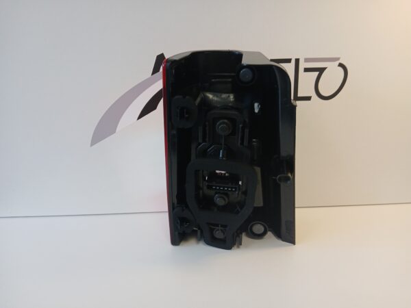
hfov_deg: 67.3
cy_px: 154
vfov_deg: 53.1
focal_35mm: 26
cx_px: 206
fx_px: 309
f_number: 1.8
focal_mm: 3.98
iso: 80
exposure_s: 1/50
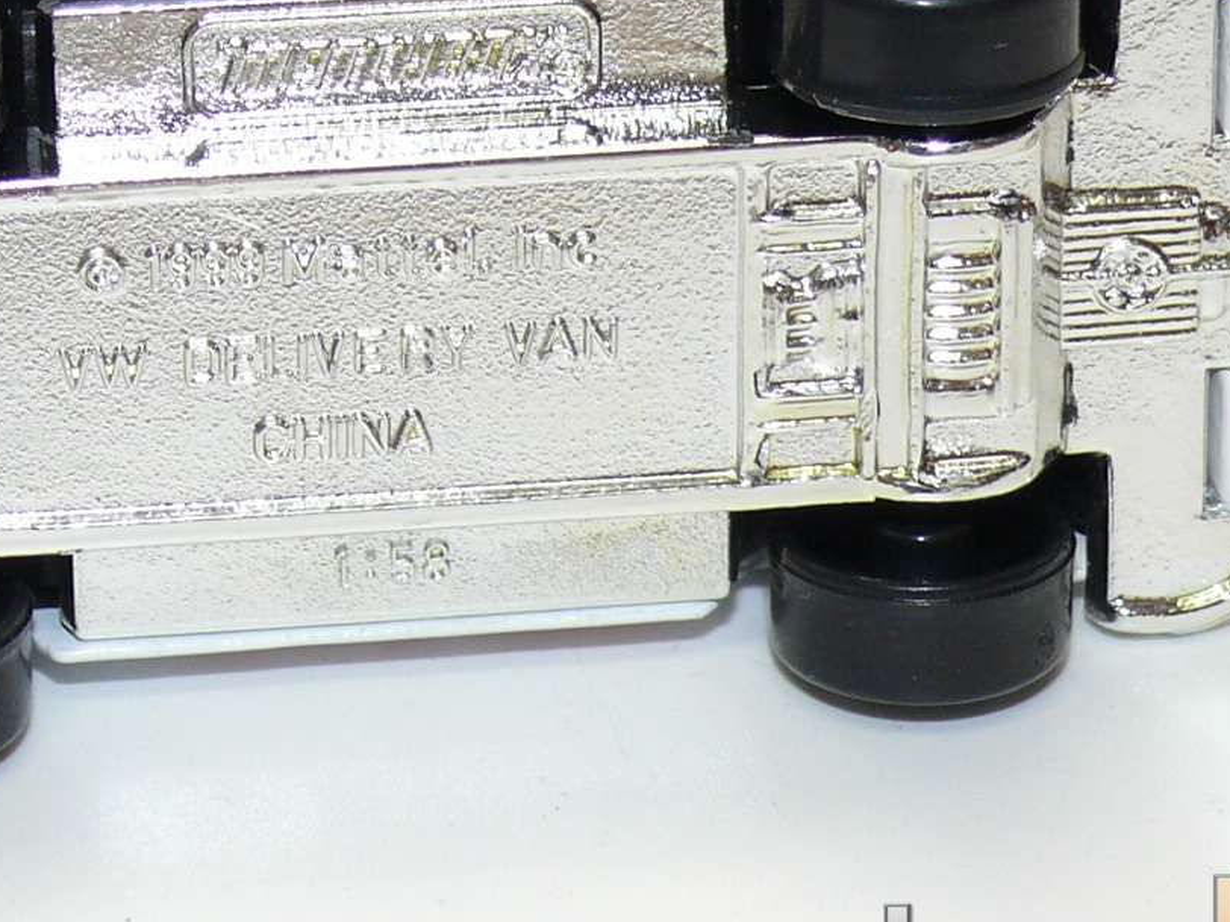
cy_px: 197
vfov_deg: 7.4
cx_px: 391
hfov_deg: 9.8
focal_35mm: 201
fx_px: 7142
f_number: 4
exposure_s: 1/30
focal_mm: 13.3
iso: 100
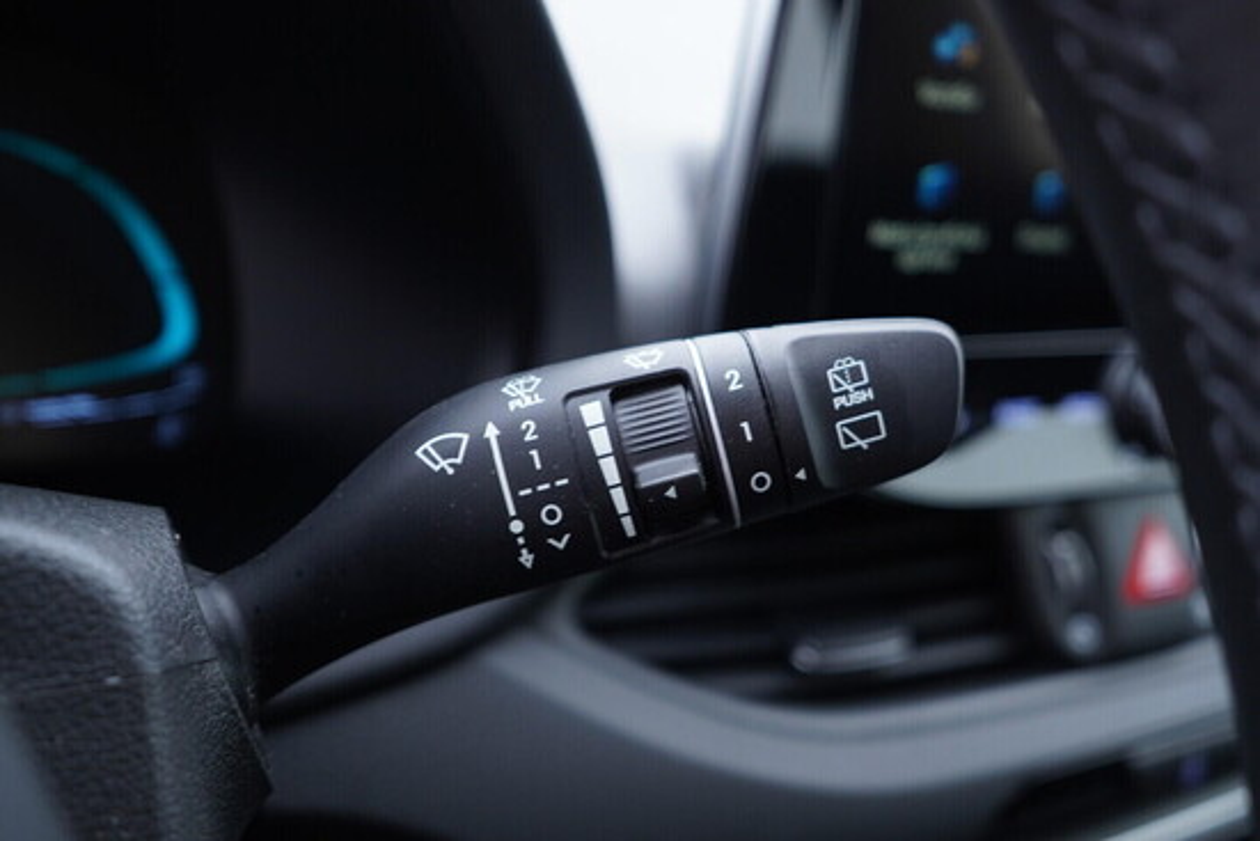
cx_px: 630
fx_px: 1260
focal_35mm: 36
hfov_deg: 53.1
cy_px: 420
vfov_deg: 36.9
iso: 320
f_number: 2.8
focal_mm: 24
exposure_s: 1/40
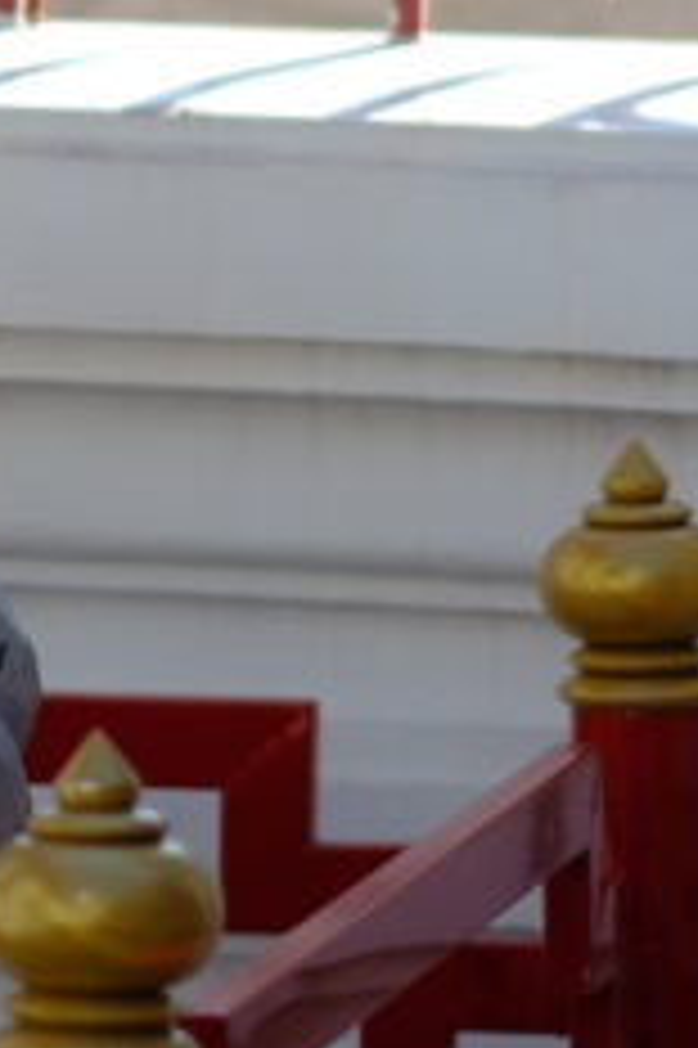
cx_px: -682
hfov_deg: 3.7
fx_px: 10776
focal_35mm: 370
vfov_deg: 5.6
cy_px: -13
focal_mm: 56
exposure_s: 1/2400
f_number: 1.6
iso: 125
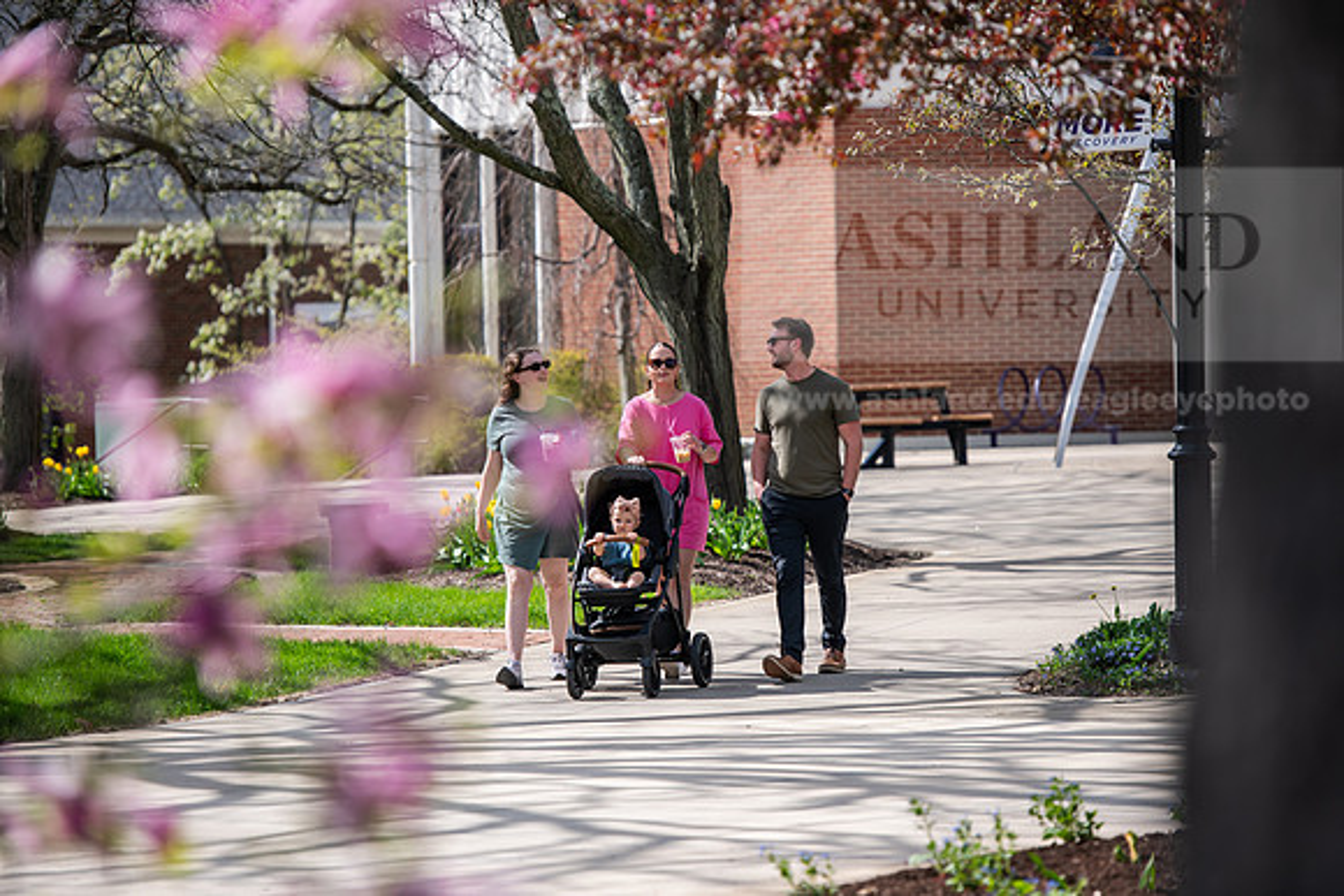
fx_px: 6348
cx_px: 672
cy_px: 448
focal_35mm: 170
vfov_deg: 8.1
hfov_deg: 12.1
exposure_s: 1/640
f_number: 3.5
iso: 100
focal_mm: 170
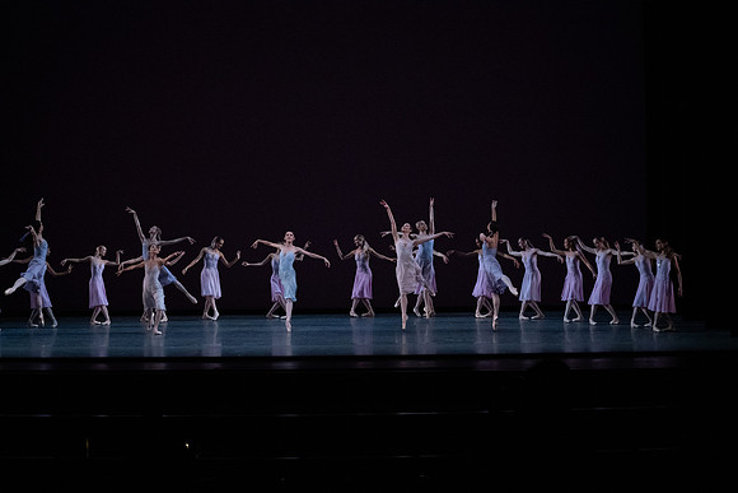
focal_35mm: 70
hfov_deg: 28.8
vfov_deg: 19.5
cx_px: 369
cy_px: 246
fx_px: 1435
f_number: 13
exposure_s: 1/400
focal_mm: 70
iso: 12800
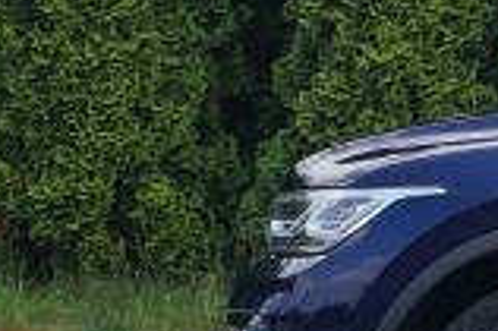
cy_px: -214
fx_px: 2695
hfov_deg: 9.4
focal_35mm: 195
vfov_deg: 6.9
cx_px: 1191
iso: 100
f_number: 10
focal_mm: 20
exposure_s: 1/100
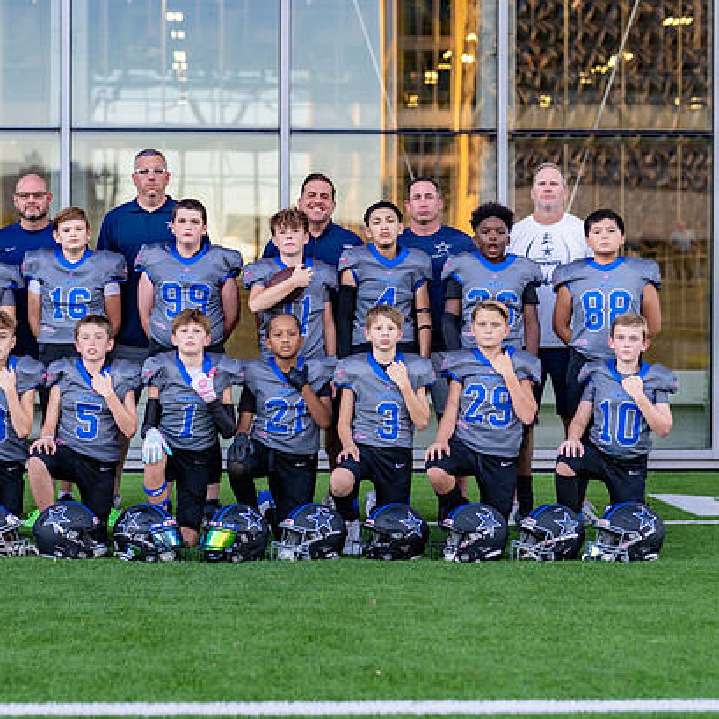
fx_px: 1856
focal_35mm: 79
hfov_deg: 21.9
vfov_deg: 21.9
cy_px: 360
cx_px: 260
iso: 320
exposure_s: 1/400
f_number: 2
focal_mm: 50
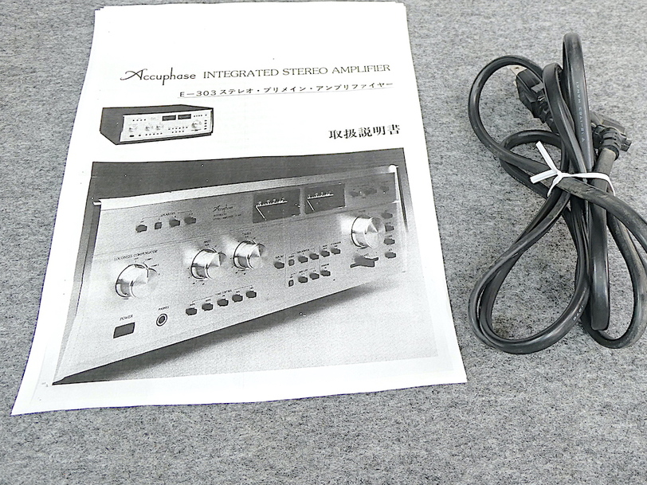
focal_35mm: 39
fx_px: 729
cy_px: 229
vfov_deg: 36.8
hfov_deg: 47.8
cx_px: 344
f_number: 3.6
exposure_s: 1/13
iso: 200
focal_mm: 5.8
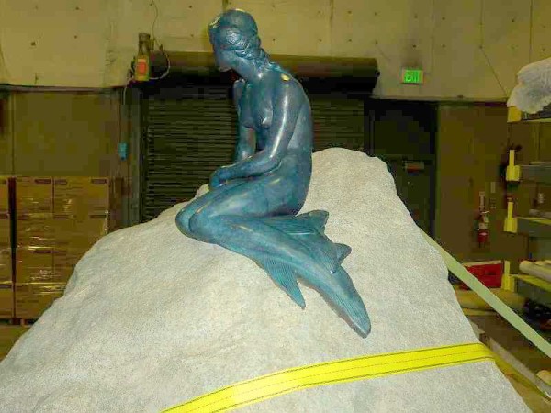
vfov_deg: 35.1
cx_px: 276
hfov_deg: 45.8
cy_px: 206
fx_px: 653
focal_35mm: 41
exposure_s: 1/30
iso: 100
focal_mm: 5.8
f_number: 3.5
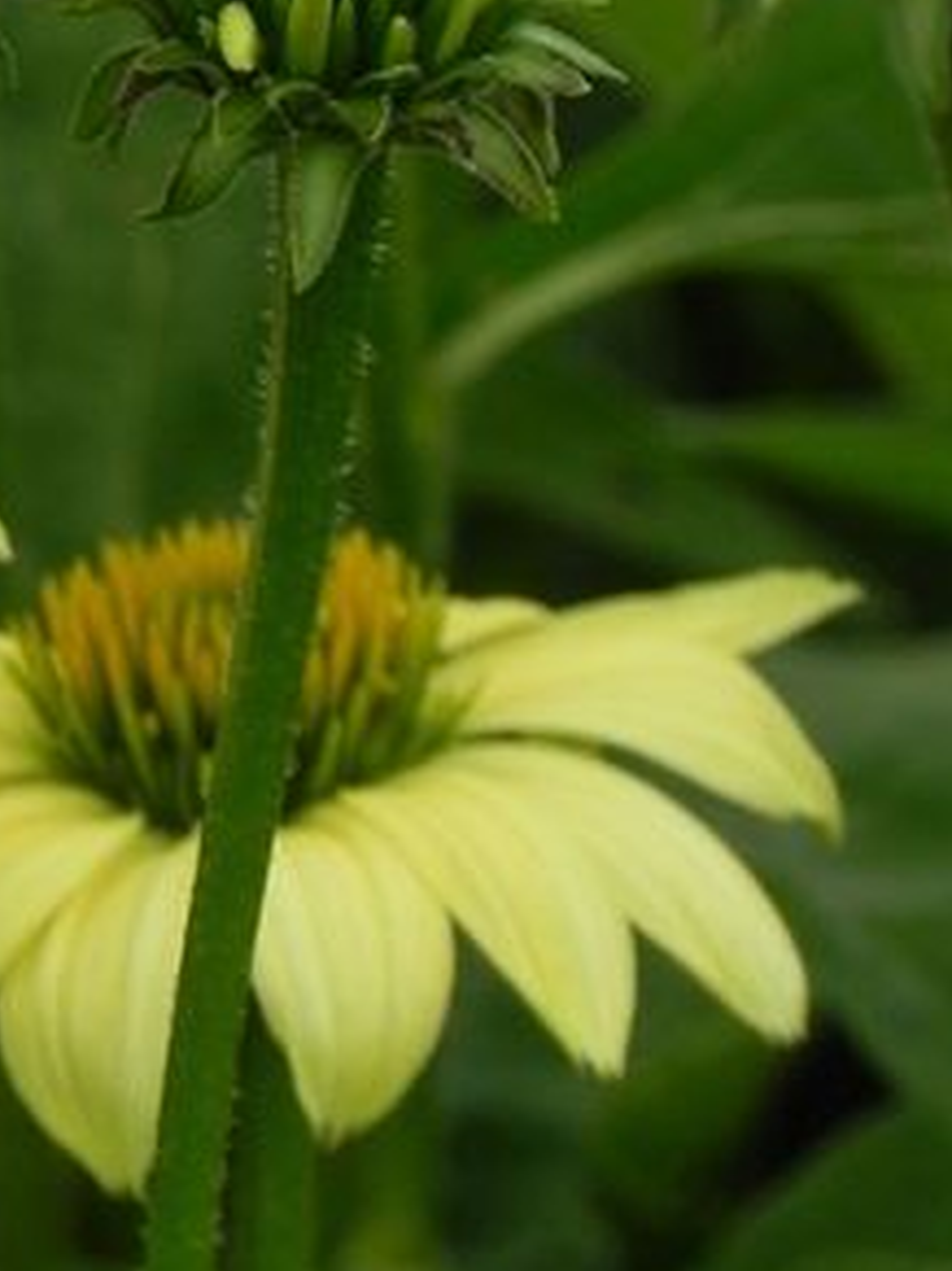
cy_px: -389
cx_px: -345
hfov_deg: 1.4
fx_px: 38054
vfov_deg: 1.9
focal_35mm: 1037
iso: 160
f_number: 5
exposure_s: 1/500
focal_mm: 67.2
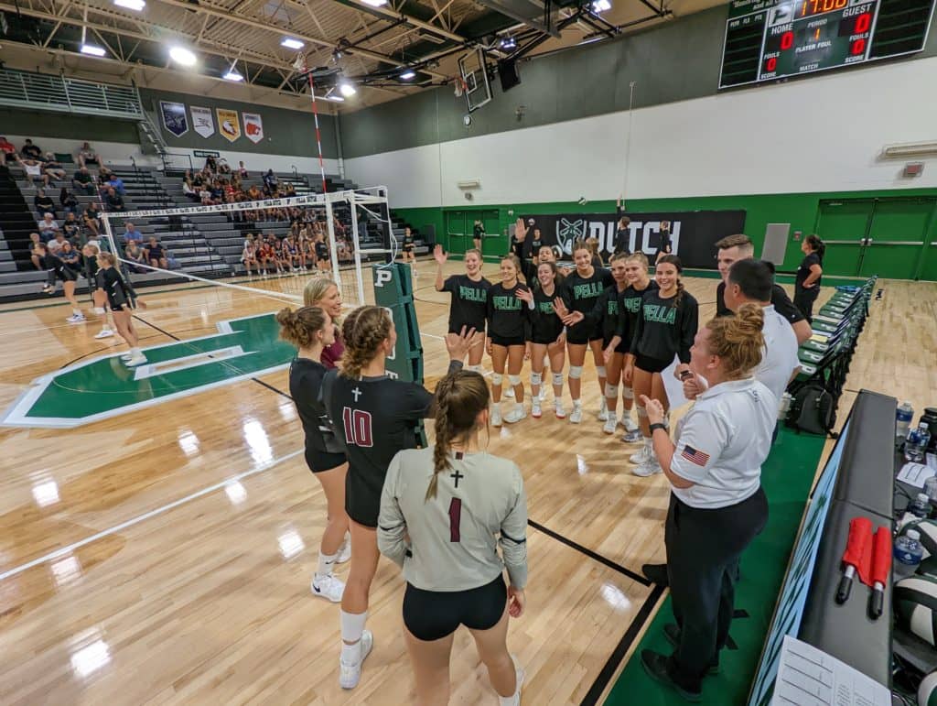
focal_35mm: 16
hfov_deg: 94.4
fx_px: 434
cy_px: 353
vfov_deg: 78.2
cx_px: 468
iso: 225
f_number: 2.2
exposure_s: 1/239
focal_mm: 2.35
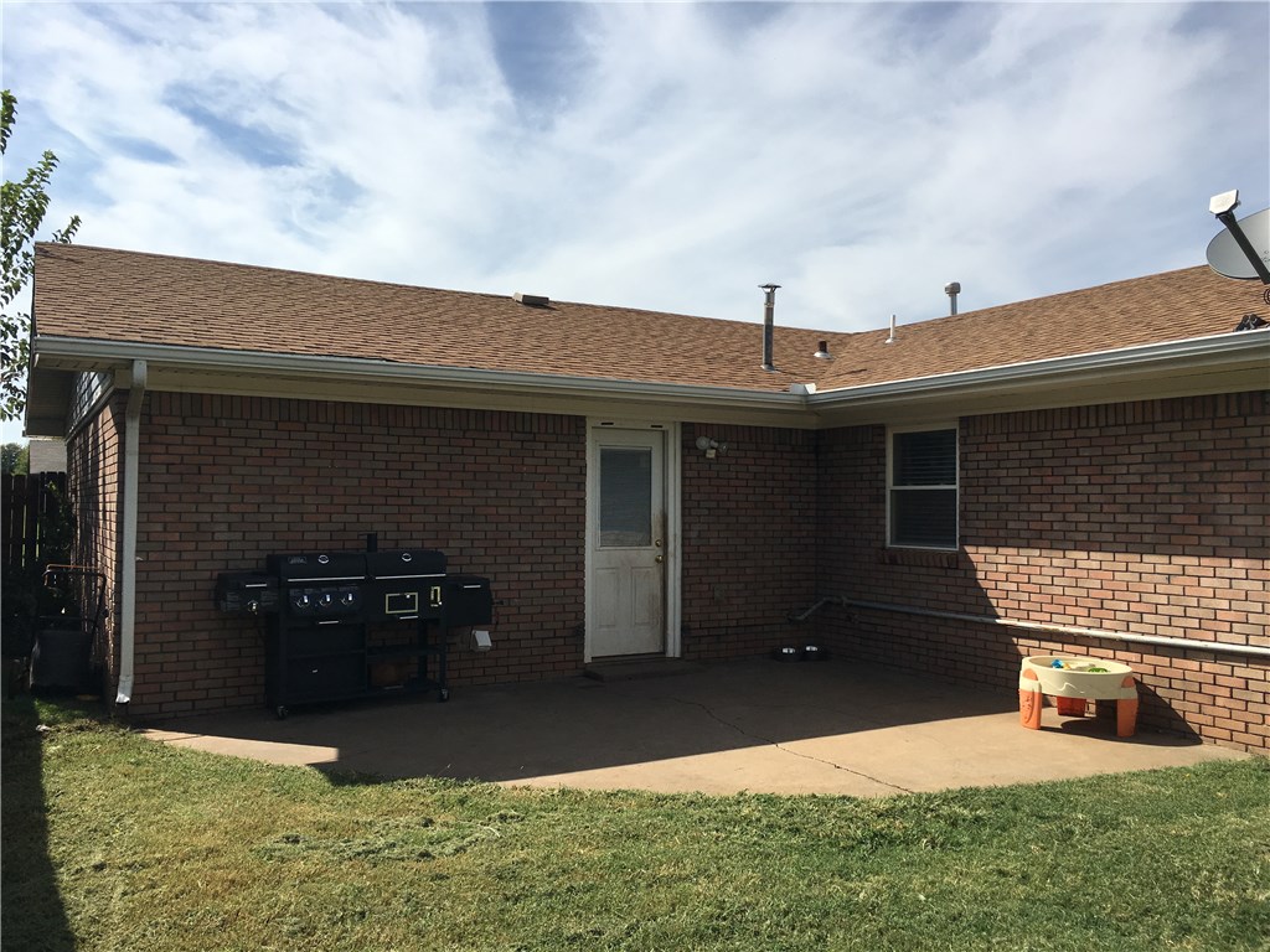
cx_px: 635
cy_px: 476
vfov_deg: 48.2
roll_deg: -0.8
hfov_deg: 61.7
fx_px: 1064
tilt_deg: +1.9
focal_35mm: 29
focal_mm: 4.15
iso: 25
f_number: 2.2
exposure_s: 1/2849
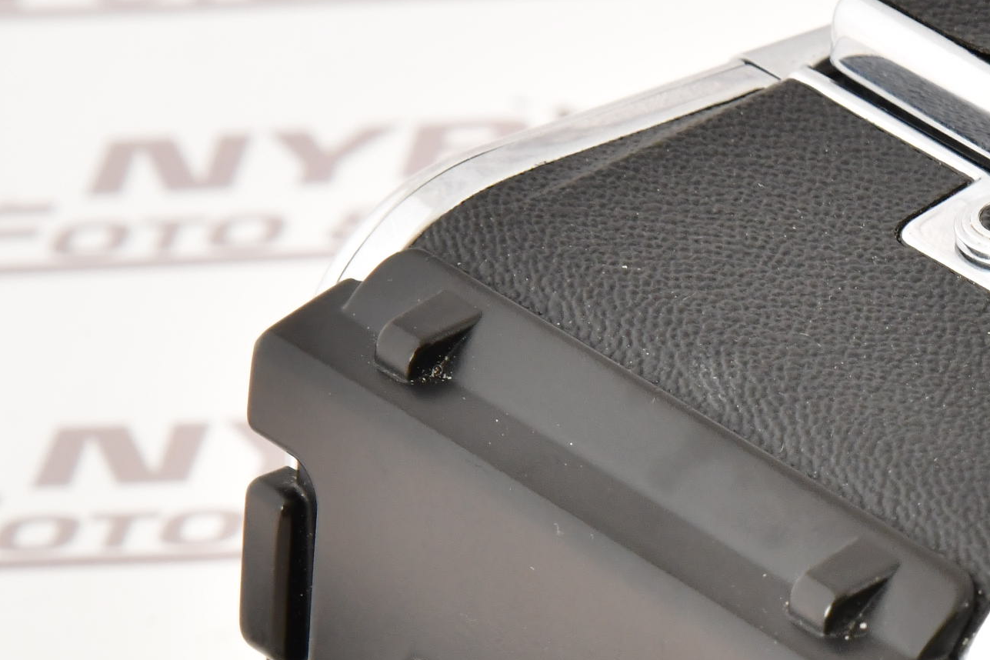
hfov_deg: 5.3
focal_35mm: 385
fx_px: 10587
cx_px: 1365
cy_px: 632
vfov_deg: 3.6
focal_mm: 120
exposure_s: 1/125
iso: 1600
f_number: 14
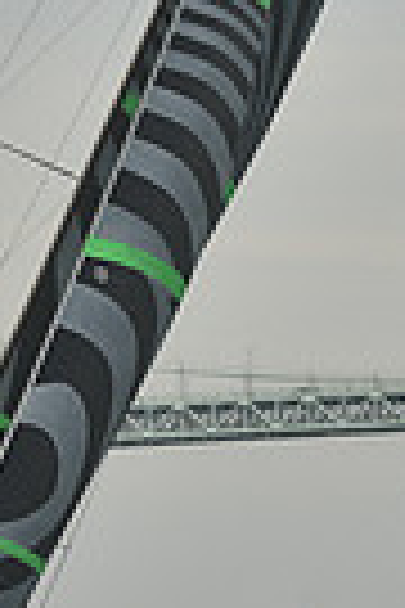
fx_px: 7981
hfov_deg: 2.9
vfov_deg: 4.4
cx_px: 187
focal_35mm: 473
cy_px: 288
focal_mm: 110
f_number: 5.6
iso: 250
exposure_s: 1/640
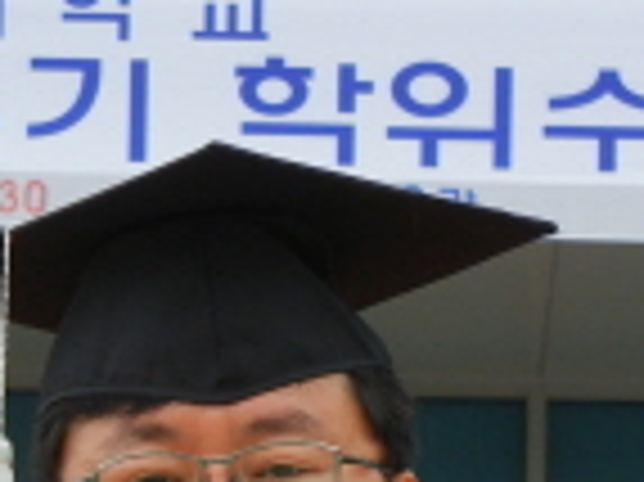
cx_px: 189
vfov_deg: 4.7
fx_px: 5800
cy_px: 827
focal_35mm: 312
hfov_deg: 6.4
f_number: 4.4
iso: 160
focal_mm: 16
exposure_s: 1/107
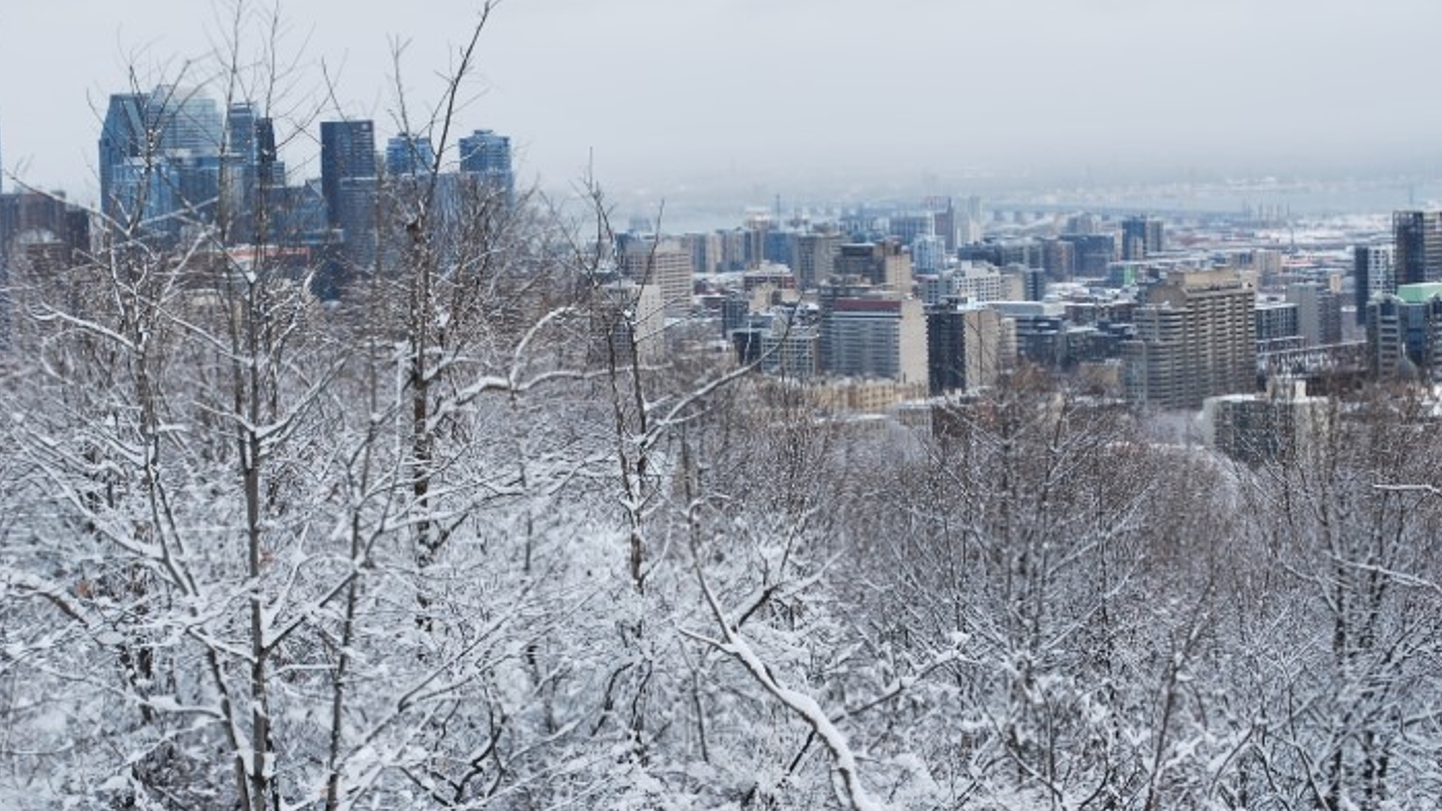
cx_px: 725
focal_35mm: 89
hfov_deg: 24.0
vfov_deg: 13.7
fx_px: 3385
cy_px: 328
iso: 160
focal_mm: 55
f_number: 10
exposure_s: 1/250
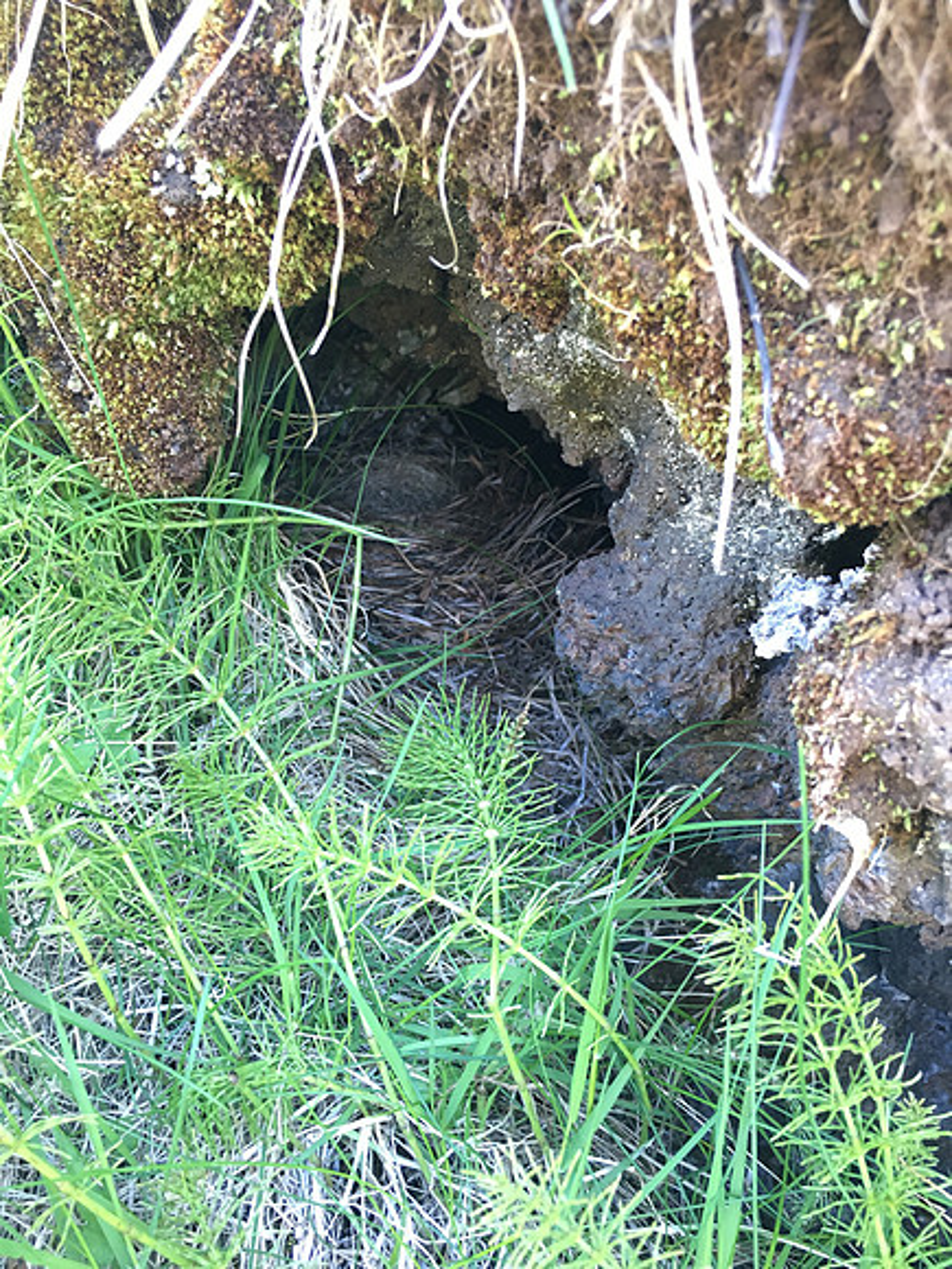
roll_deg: -1.0
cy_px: 634
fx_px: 1063
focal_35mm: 29
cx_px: 476
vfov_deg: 61.7
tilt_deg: -23.9
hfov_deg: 48.2
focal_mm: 4.15
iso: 100
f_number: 2.2
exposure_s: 1/33
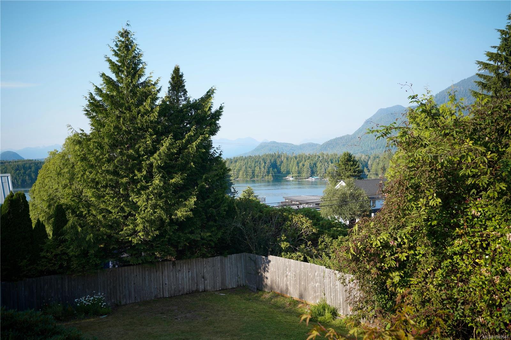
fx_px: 497
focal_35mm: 35
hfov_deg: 54.4
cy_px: 170
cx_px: 256
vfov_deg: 37.8
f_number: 5.6
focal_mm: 35
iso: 100
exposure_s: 1/160
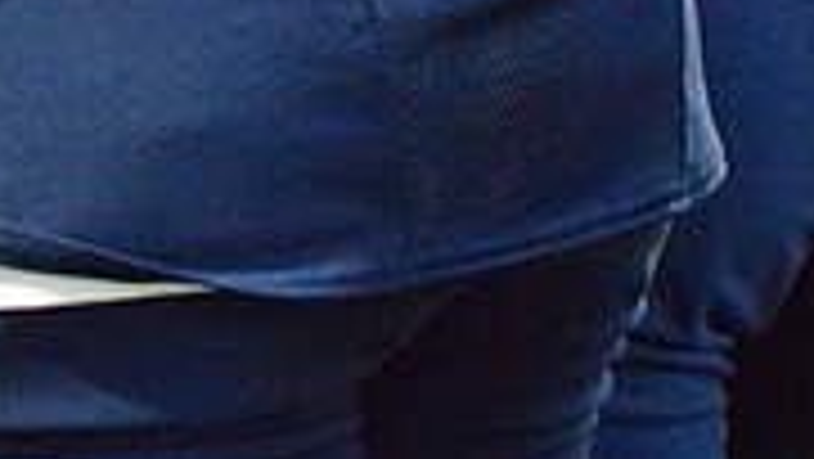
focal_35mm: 352
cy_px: -837
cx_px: 274
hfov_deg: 6.1
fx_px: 7601
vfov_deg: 3.4
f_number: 4.5
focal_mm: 70
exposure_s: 1/60
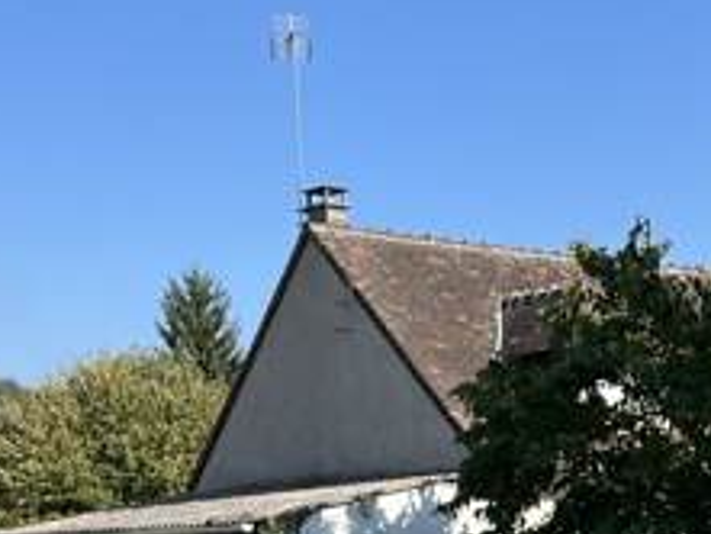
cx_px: 798
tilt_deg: -4.8
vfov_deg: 15.0
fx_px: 1932
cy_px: 695
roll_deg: +0.8
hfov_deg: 19.9
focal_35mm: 94
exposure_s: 1/1536
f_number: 1.6
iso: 50
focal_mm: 5.1
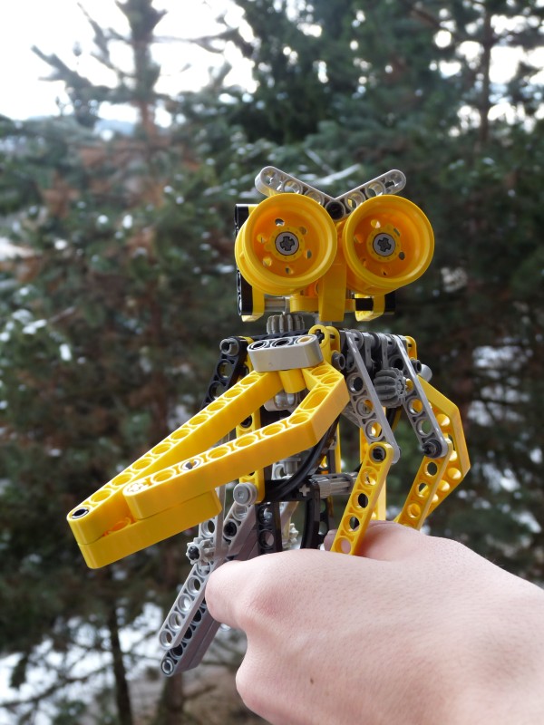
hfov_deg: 30.3
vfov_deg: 39.7
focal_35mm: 48
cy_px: 362
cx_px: 272
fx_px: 1006
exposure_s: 1/125
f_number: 4
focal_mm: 8.5
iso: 100
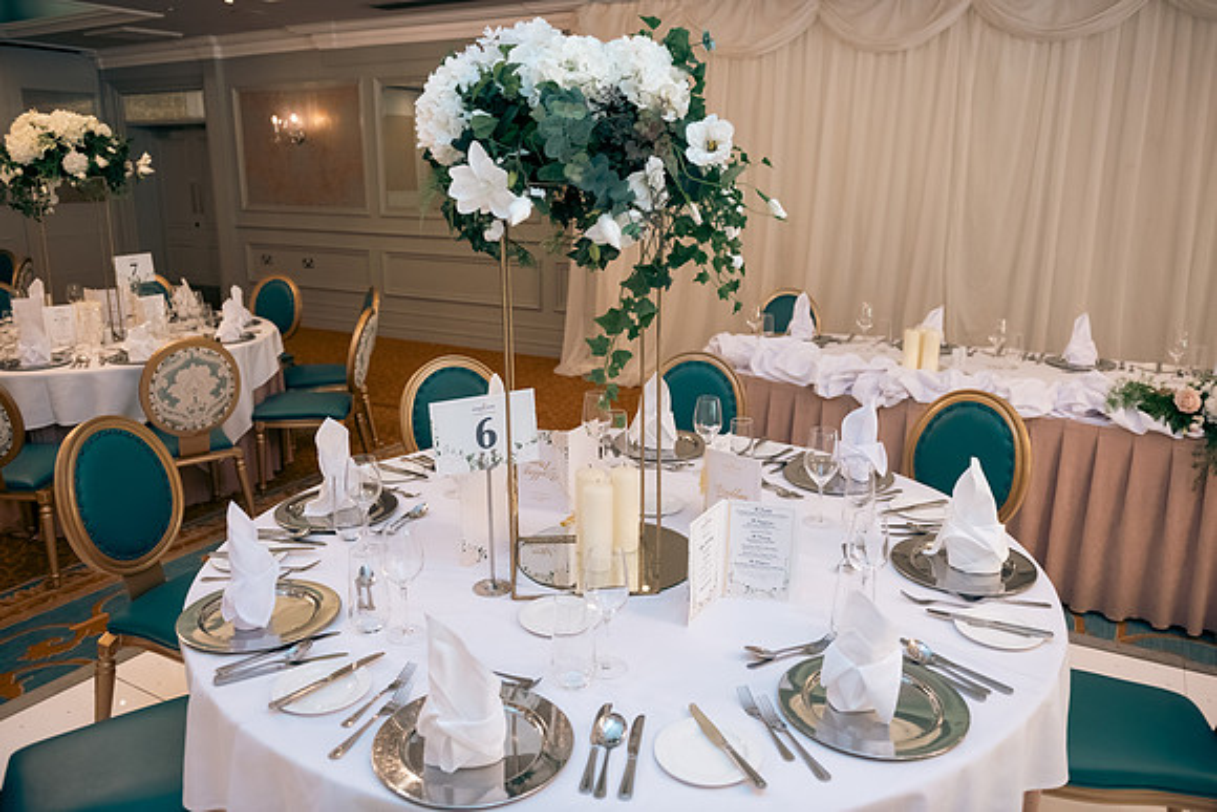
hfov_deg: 67.4
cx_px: 608
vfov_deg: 48.0
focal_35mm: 27
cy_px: 406
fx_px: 913
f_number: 3.5
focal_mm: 27
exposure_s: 1/160
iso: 800
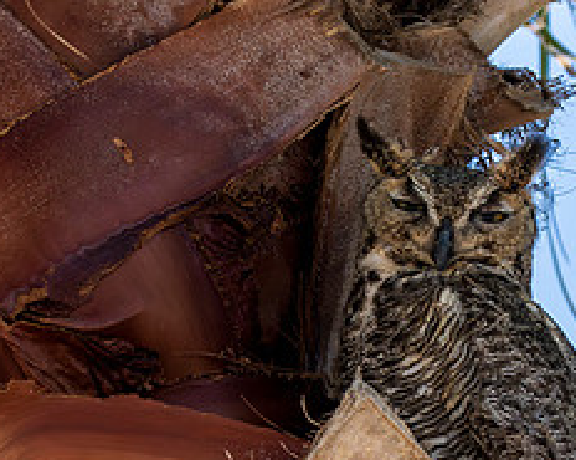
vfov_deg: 0.6
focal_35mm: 2403
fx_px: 40913
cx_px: 434
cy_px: 485
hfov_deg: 0.8
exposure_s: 1/1600
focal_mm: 600
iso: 900
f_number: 8
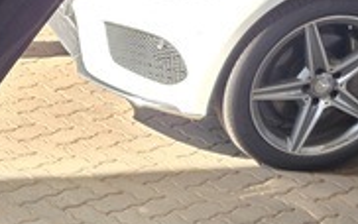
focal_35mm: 137
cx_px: -252
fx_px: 1337
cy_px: 430
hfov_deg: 13.8
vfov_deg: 9.1
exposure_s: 1/180
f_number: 1.7
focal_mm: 6.25
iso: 50
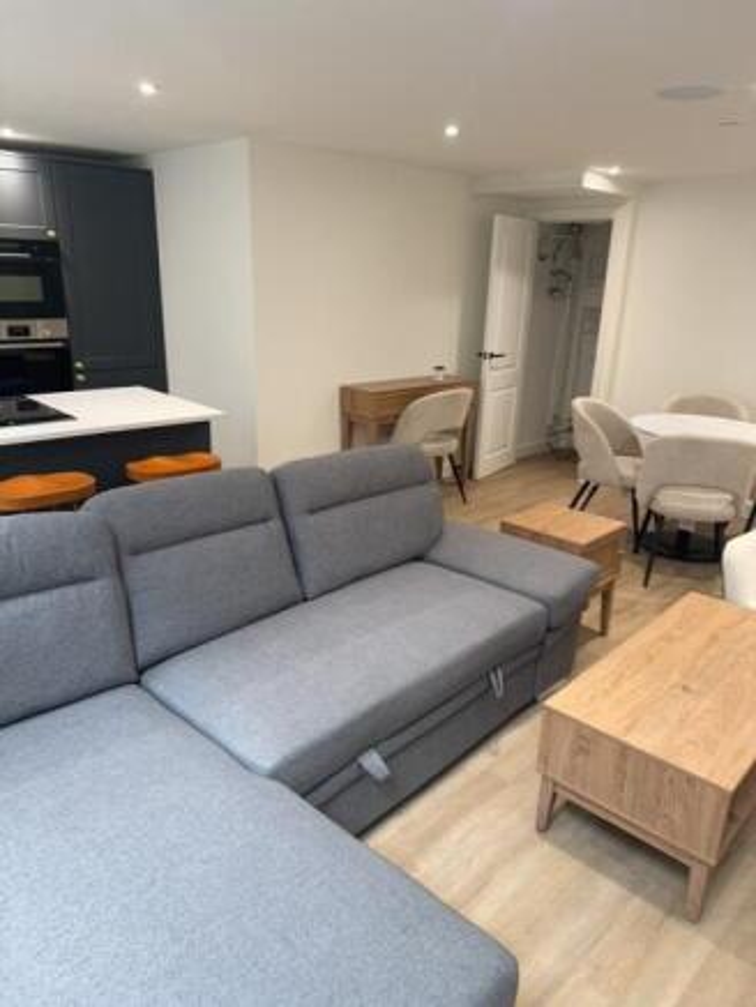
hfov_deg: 56.8
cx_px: 378
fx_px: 699
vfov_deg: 71.6
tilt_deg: -15.7
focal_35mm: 24
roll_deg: -0.5
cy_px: 504
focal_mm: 6.76
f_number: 1.78
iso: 250
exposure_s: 1/100
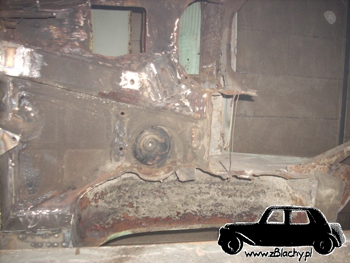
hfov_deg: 50.1
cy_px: 132
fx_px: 374
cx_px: 175
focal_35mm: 37
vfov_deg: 38.7
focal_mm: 6.2
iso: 259
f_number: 2.8
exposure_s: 1/60
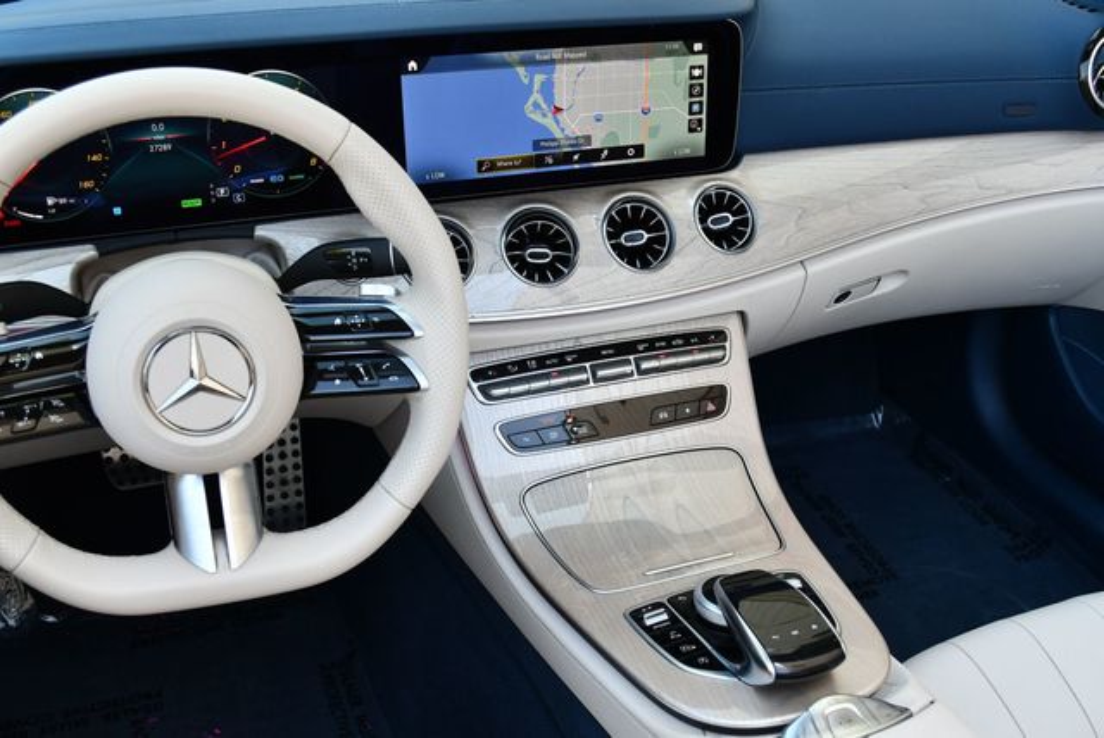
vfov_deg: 33.5
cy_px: 369
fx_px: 1228
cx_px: 552
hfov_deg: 48.4
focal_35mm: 40
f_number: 4.5
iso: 400
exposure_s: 1/250
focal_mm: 20
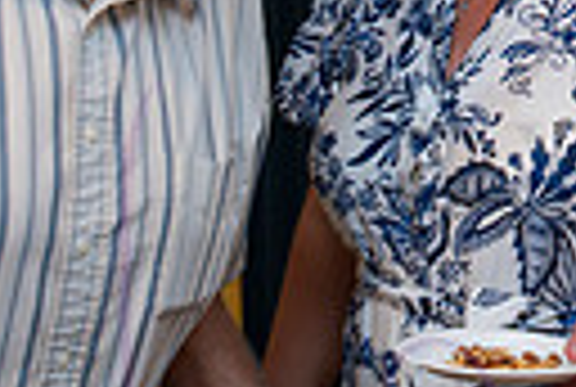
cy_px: 114
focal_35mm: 124
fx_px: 1989
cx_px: 649
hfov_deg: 16.0
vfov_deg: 11.1
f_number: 6.3
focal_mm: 26
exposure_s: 1/60
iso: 800
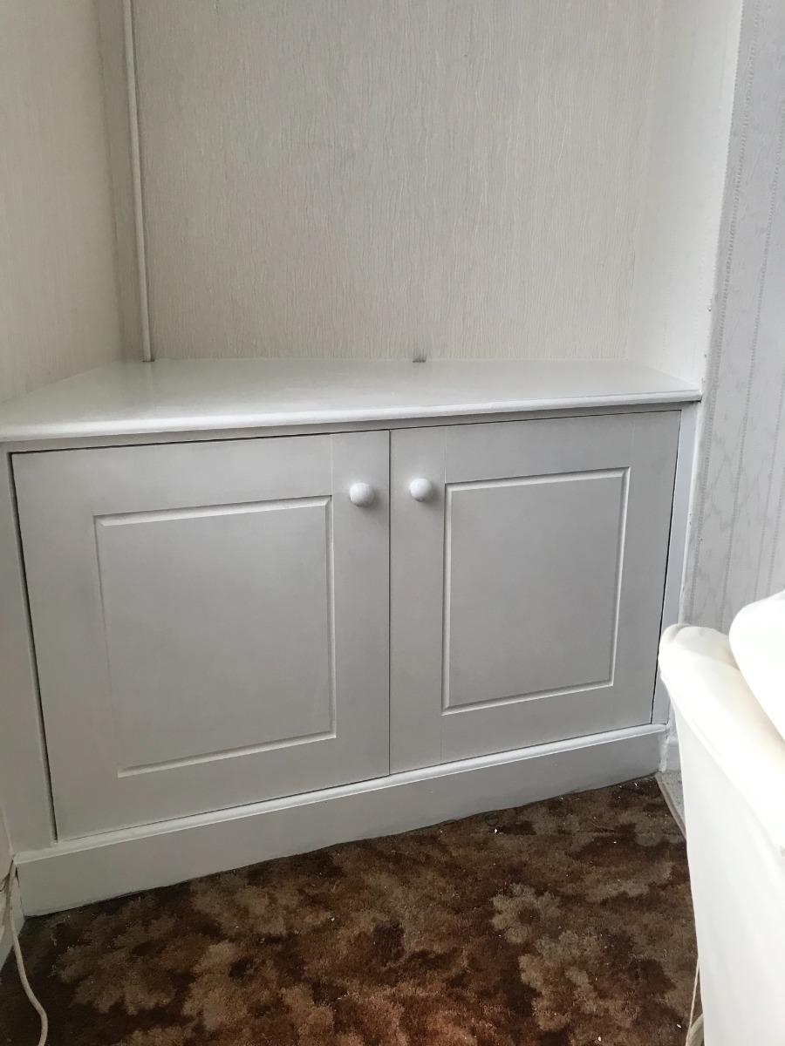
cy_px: 523
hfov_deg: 49.7
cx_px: 392
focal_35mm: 28
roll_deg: +0.1
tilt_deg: -16.0
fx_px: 847
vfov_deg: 63.4
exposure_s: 1/33
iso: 25
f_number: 1.8
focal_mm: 3.99
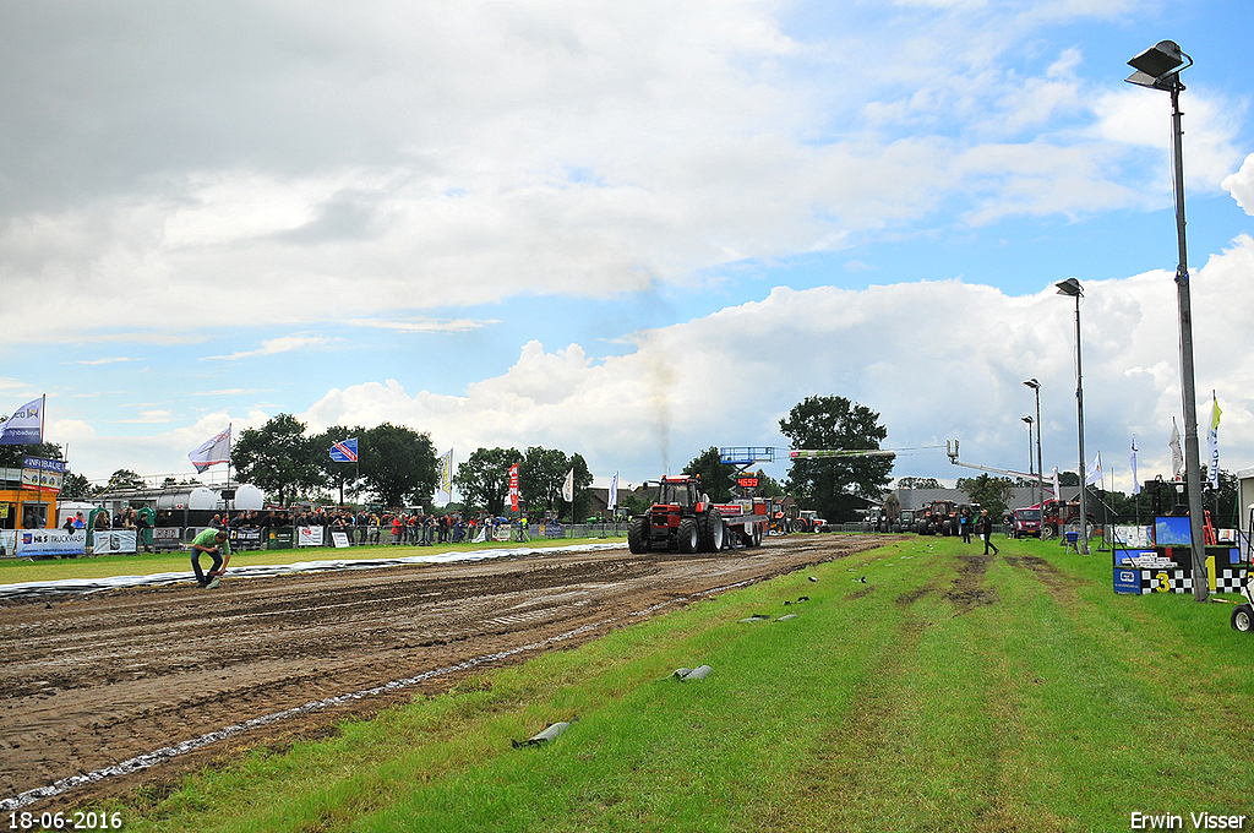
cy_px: 416
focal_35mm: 36
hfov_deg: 53.2
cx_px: 627
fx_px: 1252
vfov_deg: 36.8
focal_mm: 24
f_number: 5
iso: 500
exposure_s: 1/3200
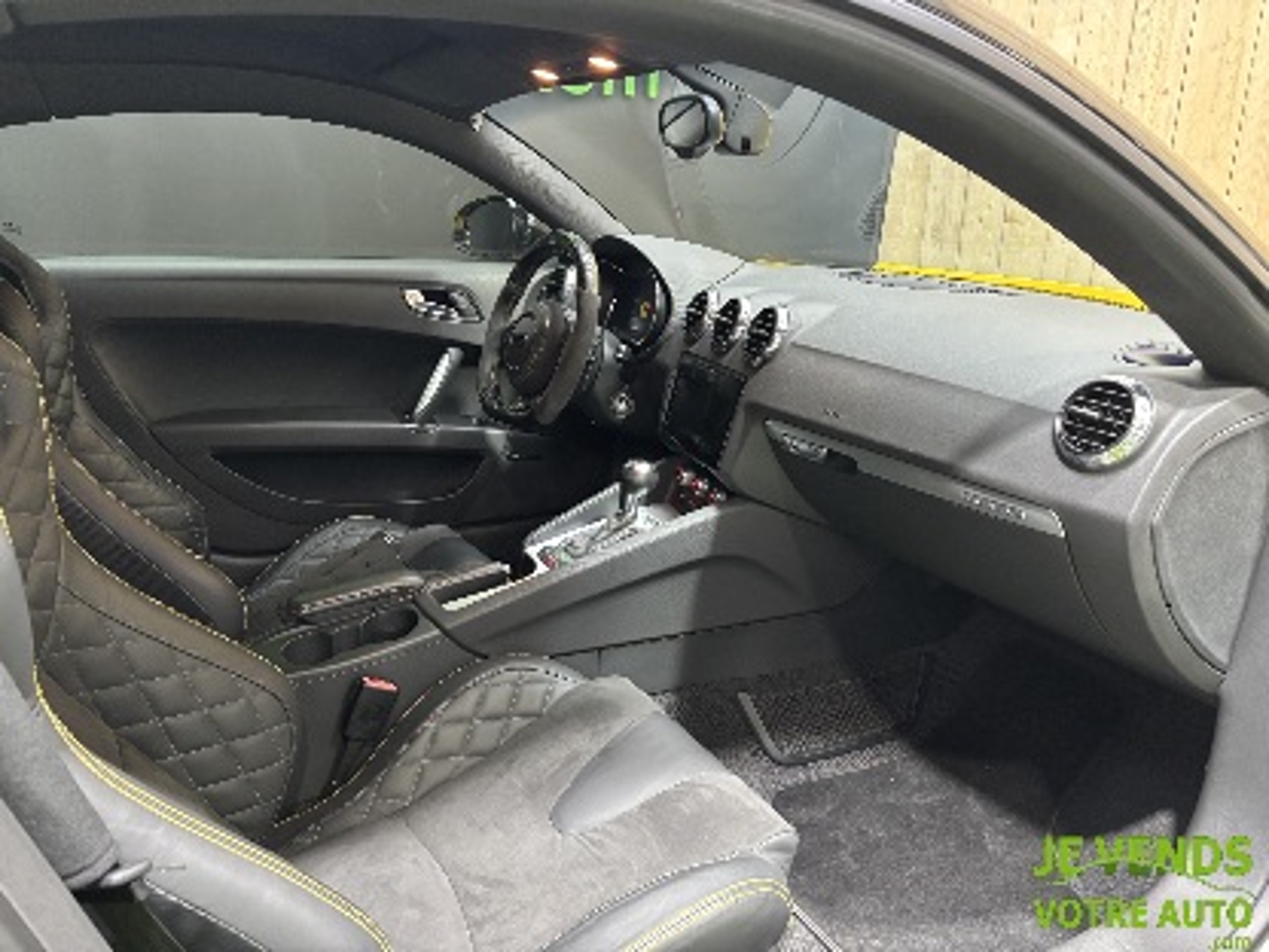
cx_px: 634
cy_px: 476
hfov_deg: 67.3
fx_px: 953
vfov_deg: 53.1
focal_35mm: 26
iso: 400
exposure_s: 1/50
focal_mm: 5.96
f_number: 1.6
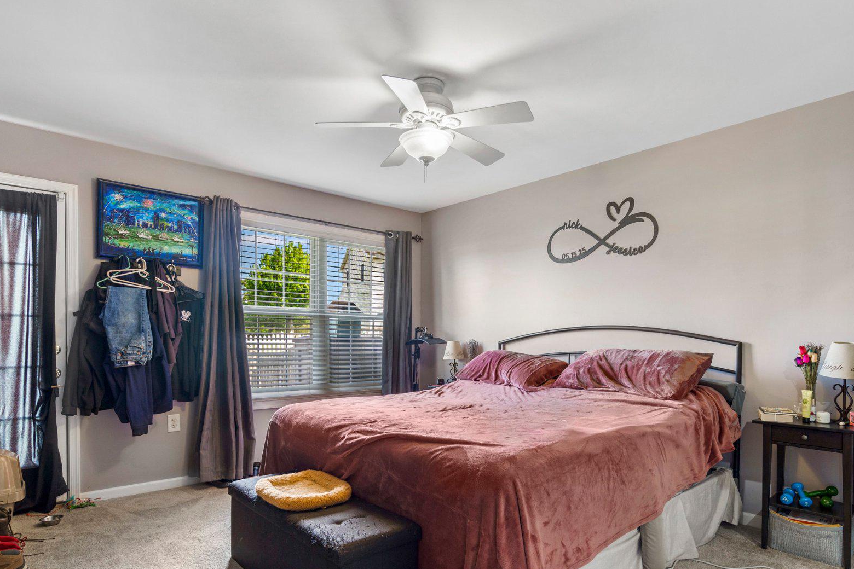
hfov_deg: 81.2
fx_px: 498
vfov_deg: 58.9
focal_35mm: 21
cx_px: 441
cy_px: 346
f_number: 6.3
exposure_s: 1/200
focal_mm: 16
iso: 640
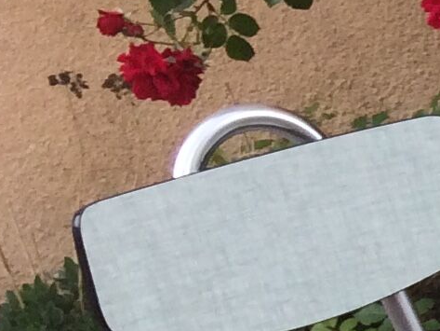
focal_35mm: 200
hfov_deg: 8.0
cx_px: 1478
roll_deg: +1.9
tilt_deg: -26.1
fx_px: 2543
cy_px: 518
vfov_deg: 7.3
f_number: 2.2
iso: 32
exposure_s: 1/446
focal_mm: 4.15
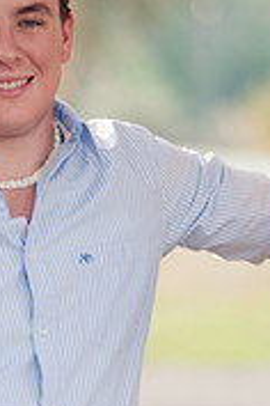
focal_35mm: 216
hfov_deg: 6.4
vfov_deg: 9.5
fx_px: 2430
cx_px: 63
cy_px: 312
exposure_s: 1/250
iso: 200
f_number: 1.8
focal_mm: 85
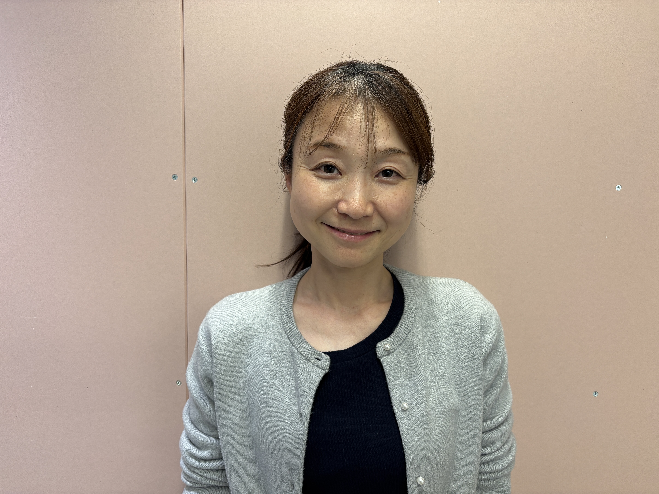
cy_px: 247
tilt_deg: -9.2
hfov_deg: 67.3
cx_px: 330
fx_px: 495
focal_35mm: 26
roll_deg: -1.8
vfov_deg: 53.1
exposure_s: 1/100
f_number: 1.6
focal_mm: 5.96
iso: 125
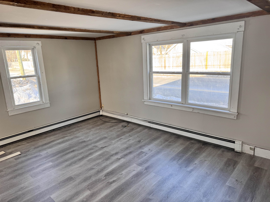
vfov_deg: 56.8
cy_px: 101
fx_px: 187
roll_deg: +2.1
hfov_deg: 71.6
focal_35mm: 24
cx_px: 135
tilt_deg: -14.0
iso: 80
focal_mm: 6.76
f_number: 1.78
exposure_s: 1/120
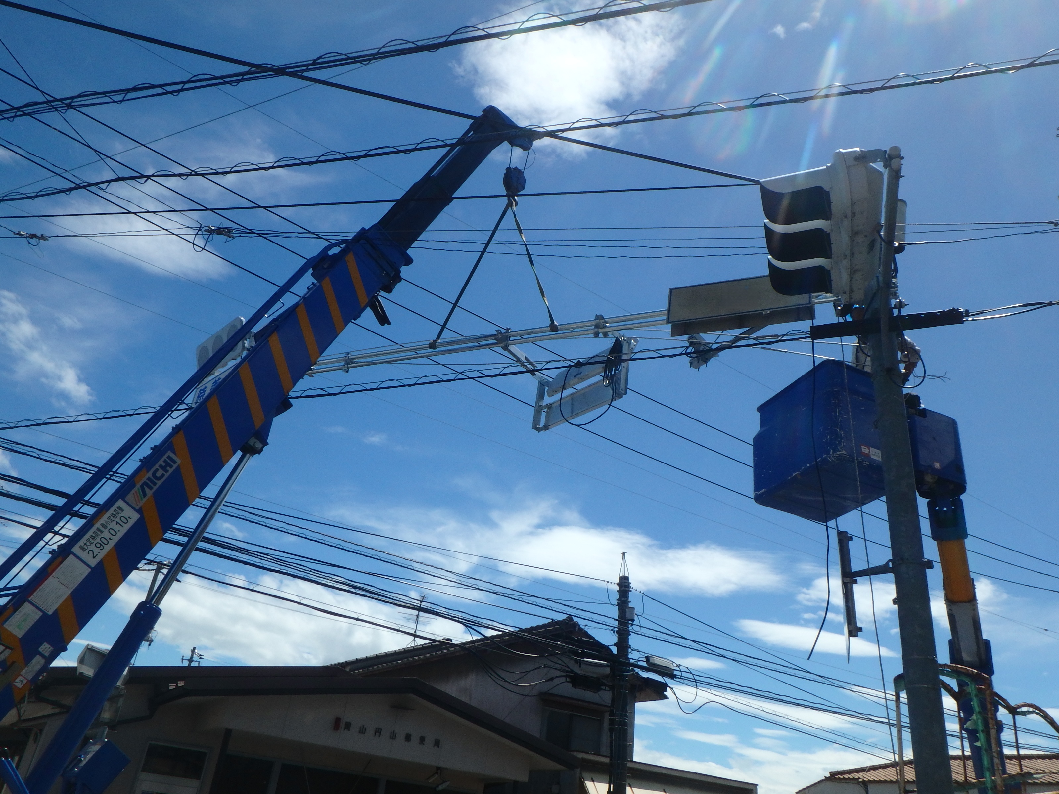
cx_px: 530
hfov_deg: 63.4
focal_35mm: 28
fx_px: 857
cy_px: 397
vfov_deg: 49.7
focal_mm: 5
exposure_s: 1/400
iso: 125
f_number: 7.3
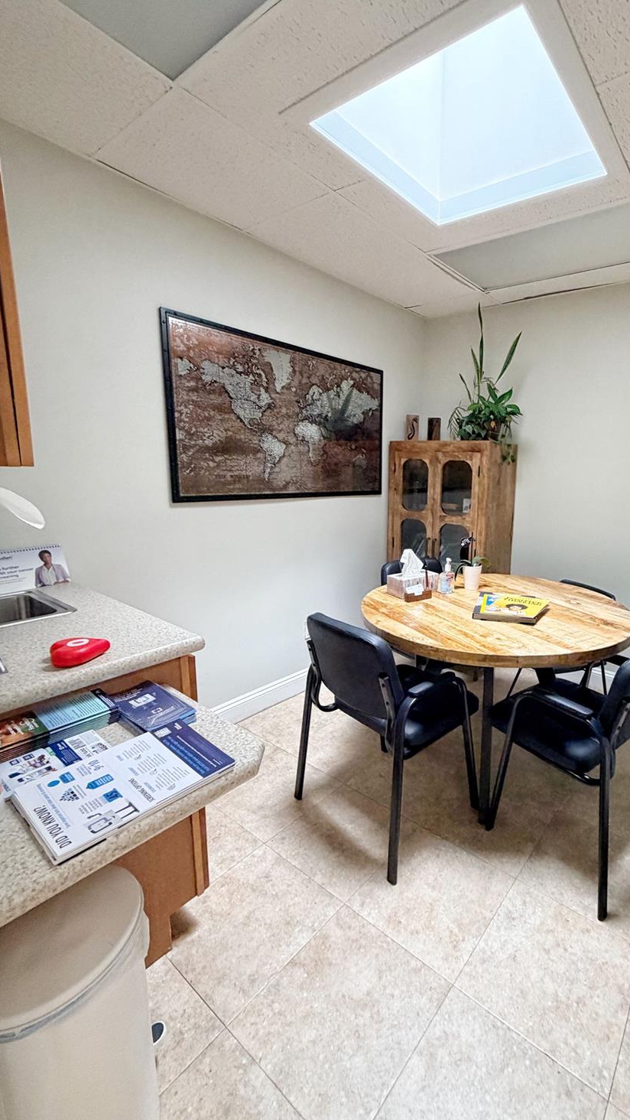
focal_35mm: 16
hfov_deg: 64.8
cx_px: 436
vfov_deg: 99.4
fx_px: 475
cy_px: 551
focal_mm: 2.22
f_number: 2.2
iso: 320
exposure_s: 1/120
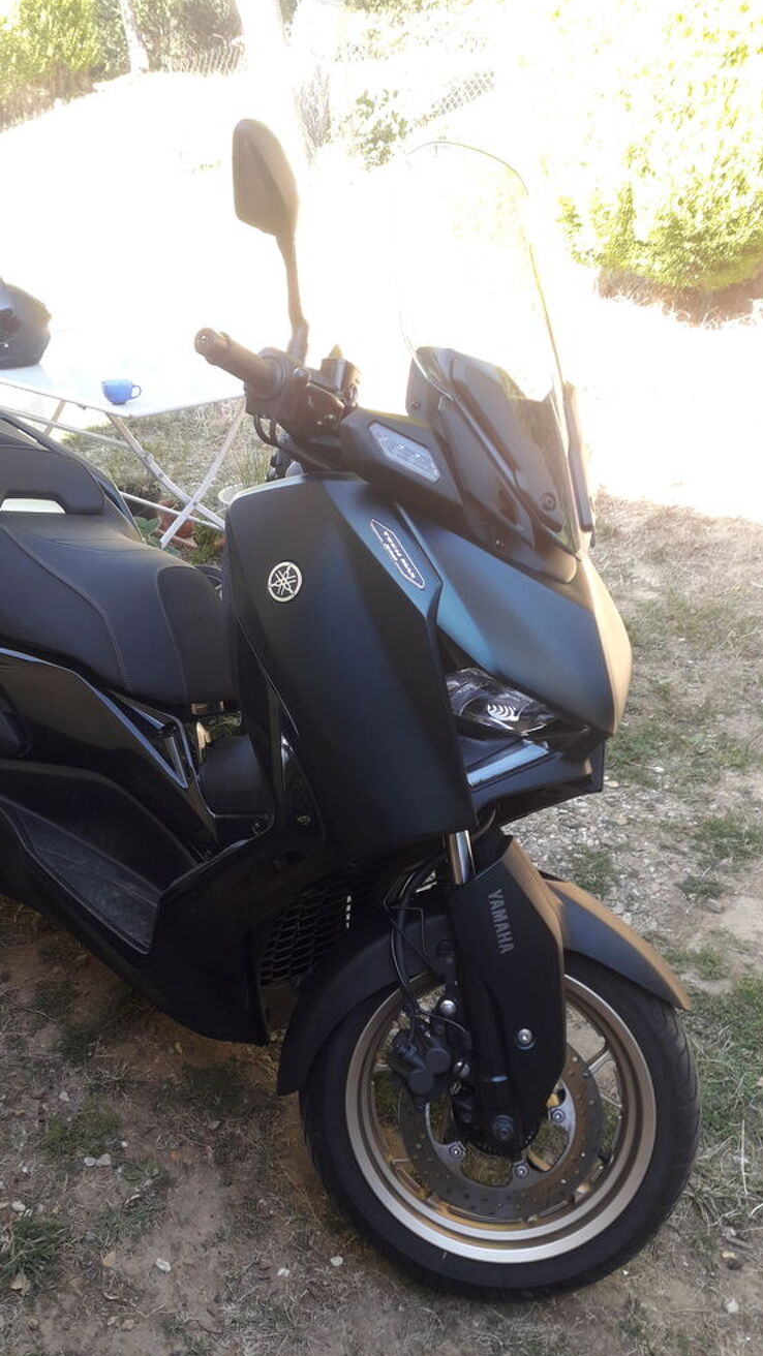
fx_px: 1115
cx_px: 252
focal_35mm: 31
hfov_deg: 37.4
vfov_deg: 62.6
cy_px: 677
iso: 50
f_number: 1.9
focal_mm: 3.7
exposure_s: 1/100
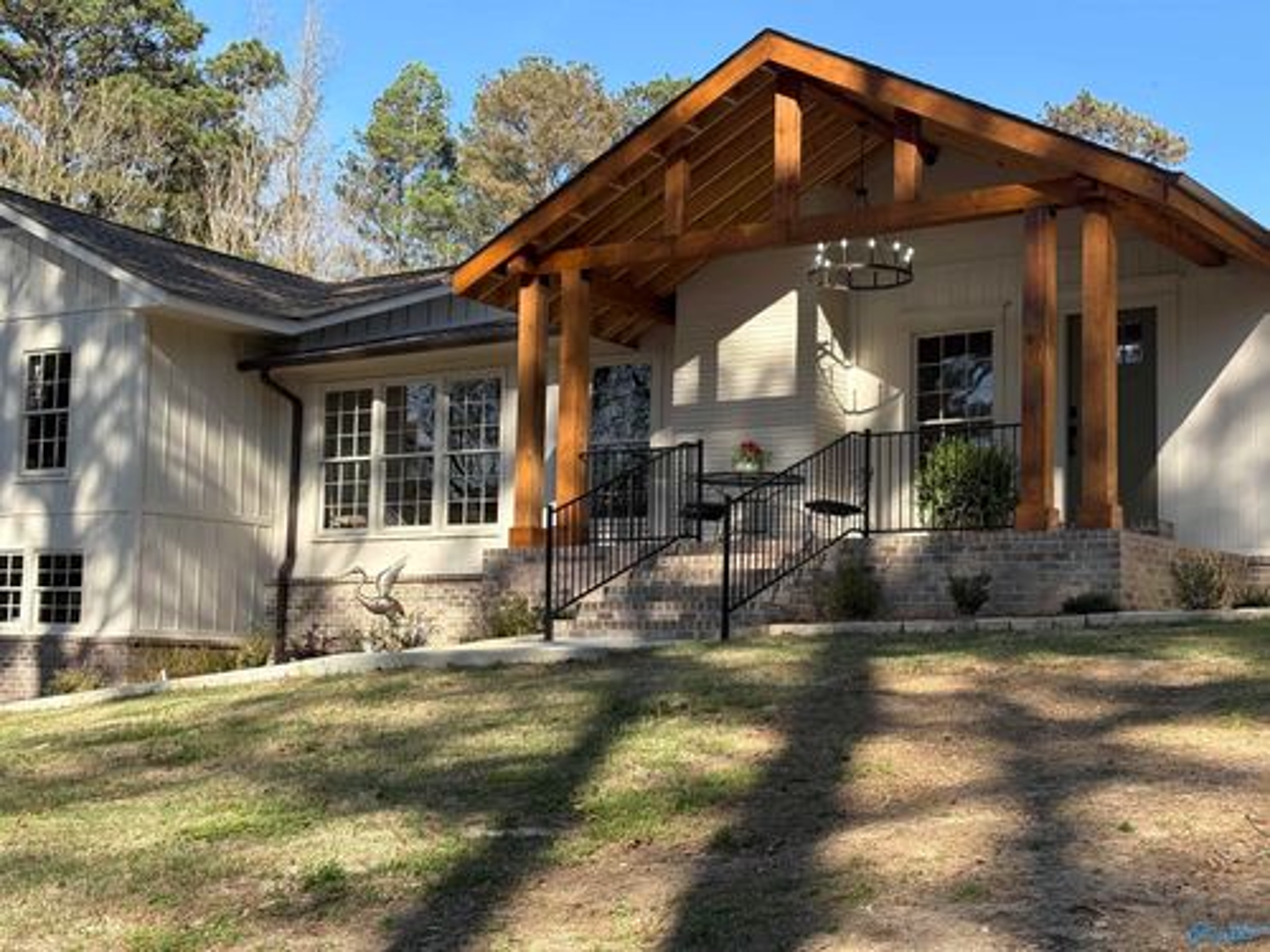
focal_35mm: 52
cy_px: 476
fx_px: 1908
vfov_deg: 28.0
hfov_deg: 36.8
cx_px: 635
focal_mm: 5.96
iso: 50
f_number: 1.6
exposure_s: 1/1590
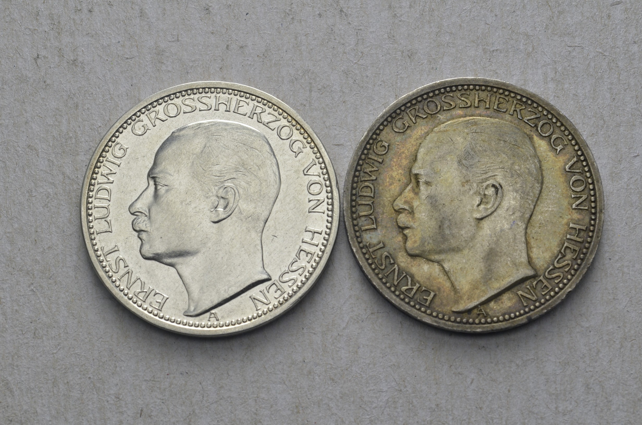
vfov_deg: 16.5
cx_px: 321
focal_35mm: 82
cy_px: 212
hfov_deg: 24.7
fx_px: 1468
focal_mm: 55
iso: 400
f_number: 14
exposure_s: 1/250
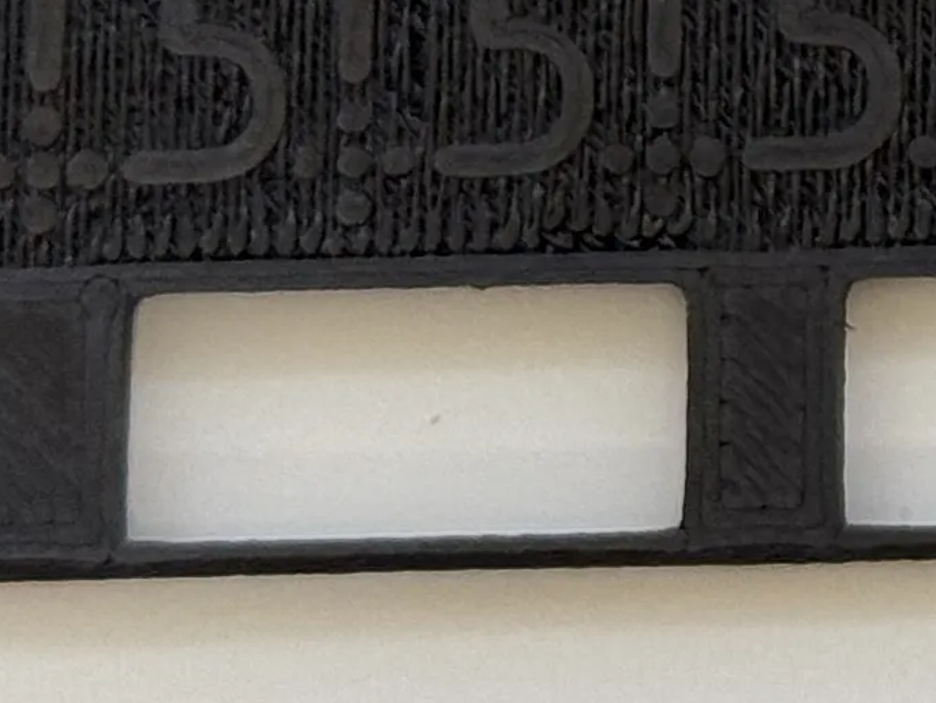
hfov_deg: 6.8
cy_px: -747
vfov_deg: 5.2
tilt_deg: -76.4
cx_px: 1891
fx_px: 7628
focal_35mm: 282
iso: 125
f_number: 1.78
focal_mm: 6.76
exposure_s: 1/120
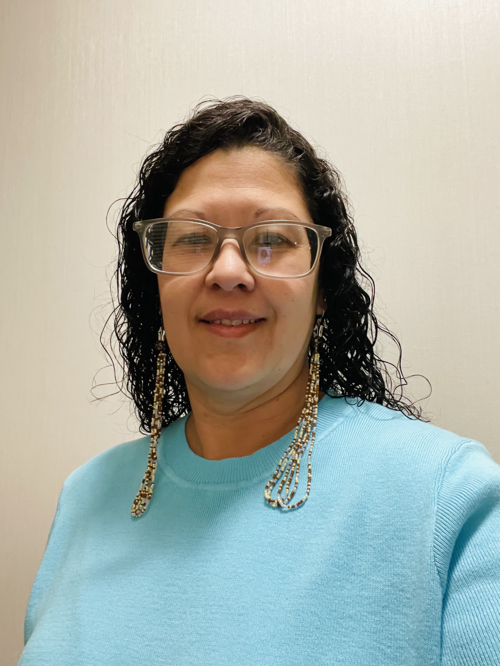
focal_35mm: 30
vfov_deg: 60.0
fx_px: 578
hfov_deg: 46.8
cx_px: 250
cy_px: 333
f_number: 2.2
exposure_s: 1/30
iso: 640
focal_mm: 2.71
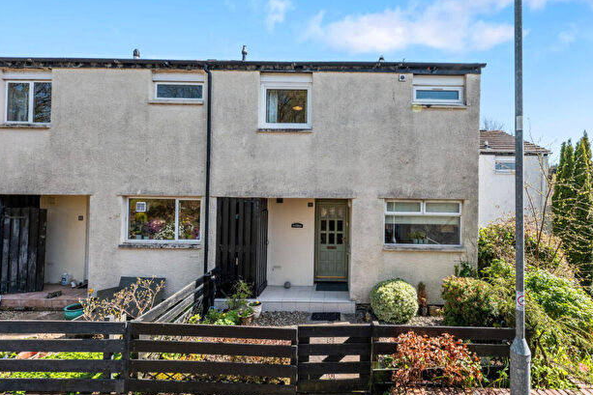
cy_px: 192
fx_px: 264
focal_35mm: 16
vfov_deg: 73.8
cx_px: 336
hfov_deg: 96.2
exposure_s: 1/640
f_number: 8
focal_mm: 14
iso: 640
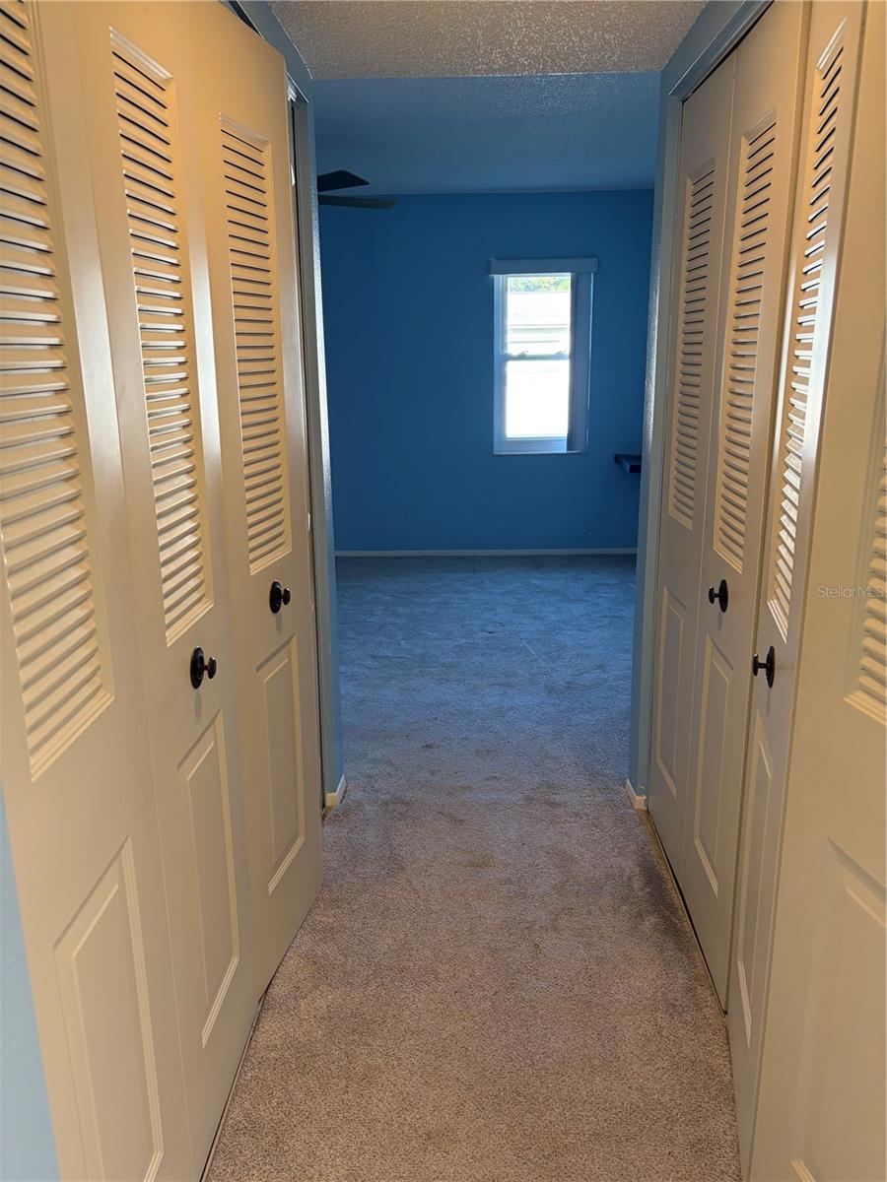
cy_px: 591
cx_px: 444
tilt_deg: -13.0
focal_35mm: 26
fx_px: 888
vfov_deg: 67.3
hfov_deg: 53.1
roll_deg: +2.5
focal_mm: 5.96
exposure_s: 1/60
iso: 125
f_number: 1.6
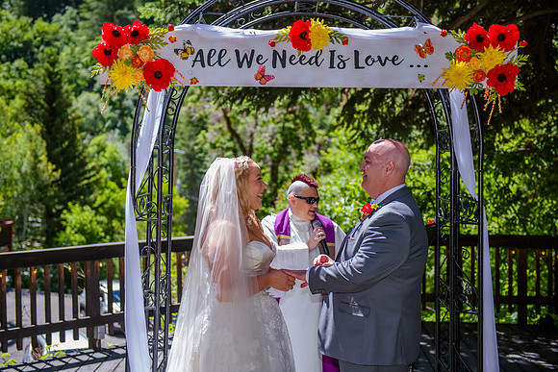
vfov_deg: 24.4
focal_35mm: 55
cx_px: 278
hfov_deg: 35.9
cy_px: 186
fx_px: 860
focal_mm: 55
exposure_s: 1/500
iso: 160
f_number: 3.2
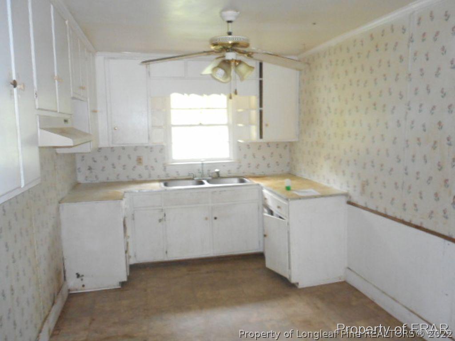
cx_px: 228
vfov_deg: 48.2
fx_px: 381
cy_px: 170
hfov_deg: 61.7
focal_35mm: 29
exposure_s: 1/25
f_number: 4
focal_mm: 5.2
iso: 500
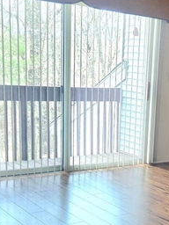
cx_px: 158
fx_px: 449
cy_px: 177
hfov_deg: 20.8
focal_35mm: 69
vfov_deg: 27.7
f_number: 1.8
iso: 100
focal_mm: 5.4
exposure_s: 1/182
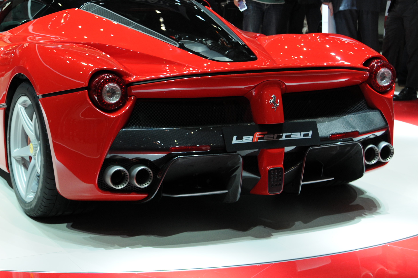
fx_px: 974
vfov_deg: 16.2
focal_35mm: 84
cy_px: 82
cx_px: 151
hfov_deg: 24.1
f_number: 5
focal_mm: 38
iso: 320
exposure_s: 1/100
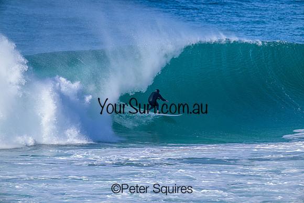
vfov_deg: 2.5
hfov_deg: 3.7
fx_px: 4730
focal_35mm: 560
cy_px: 102
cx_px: 152
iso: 640
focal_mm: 560
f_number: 8
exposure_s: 1/2000
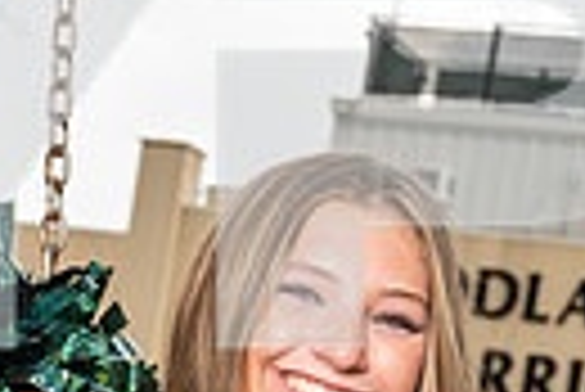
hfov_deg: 12.7
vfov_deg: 8.3
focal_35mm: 161
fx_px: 2619
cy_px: 660
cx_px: 144
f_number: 5
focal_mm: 36
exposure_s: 1/250
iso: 200
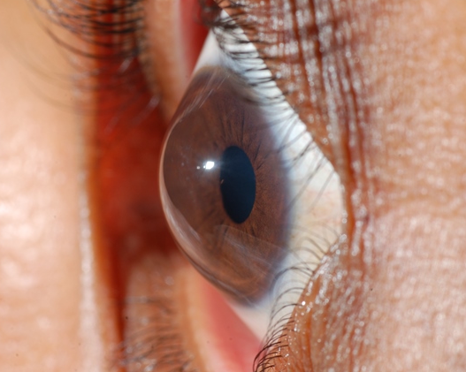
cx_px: 217
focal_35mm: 180
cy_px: 186
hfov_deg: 10.8
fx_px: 2475
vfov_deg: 8.6
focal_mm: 105
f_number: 20
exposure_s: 1/100
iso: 200
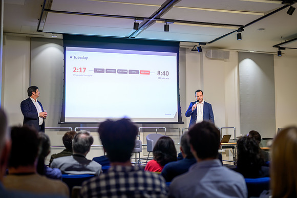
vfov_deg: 26.9
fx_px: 415
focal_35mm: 50
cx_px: 148
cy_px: 99
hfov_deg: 39.4
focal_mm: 50
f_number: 2.2
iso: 280
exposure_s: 1/200
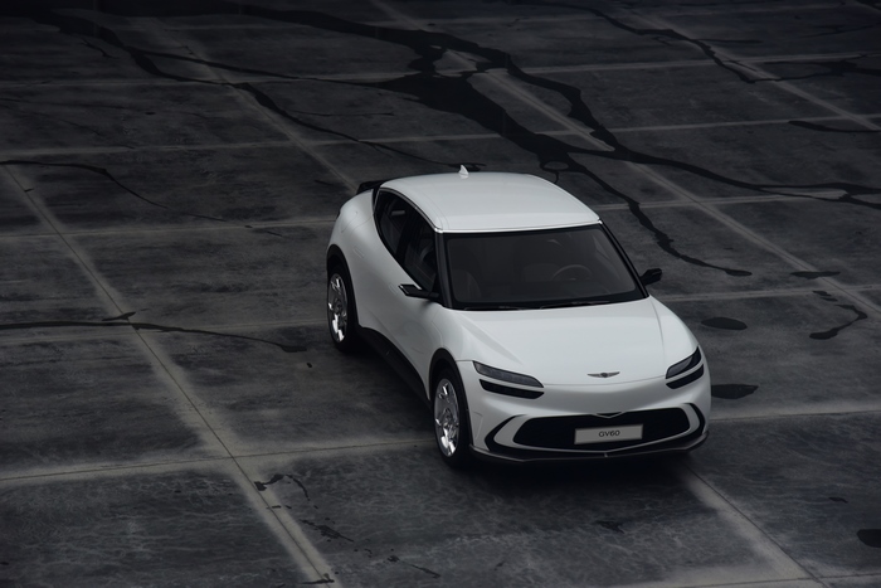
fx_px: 2937
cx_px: 440
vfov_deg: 11.4
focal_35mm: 120
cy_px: 294
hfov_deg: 17.1
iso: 800
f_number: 6.3
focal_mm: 120
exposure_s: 1/4000
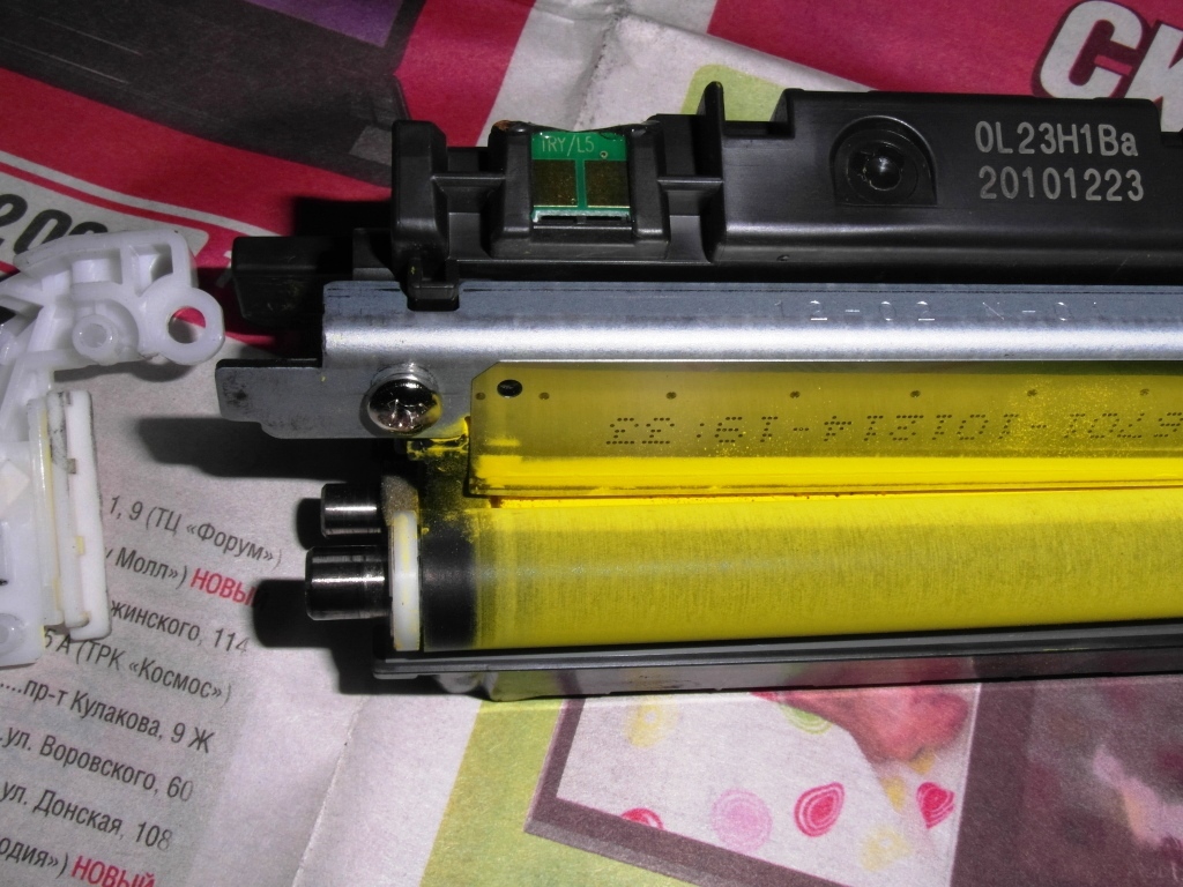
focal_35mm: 41
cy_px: 444
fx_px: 1401
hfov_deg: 45.8
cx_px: 592
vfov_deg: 35.1
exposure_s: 1/45
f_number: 7.3
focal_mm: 6.8
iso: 100
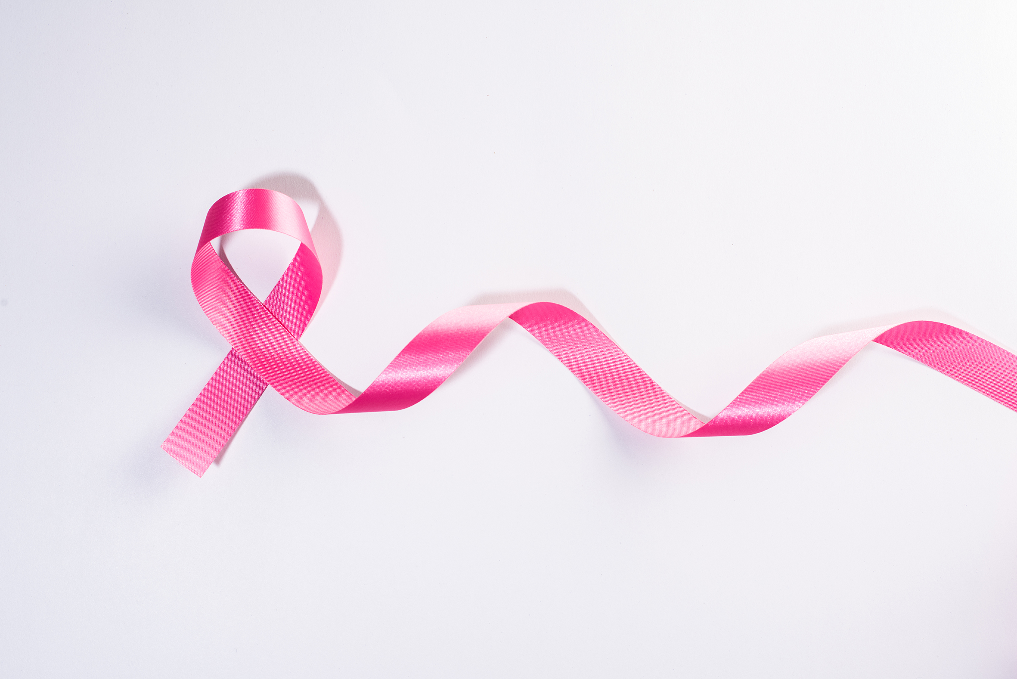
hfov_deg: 39.6
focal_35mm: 50
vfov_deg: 27.0
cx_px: 508
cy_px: 340
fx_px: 1413
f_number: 9
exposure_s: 1/125
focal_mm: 50
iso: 100
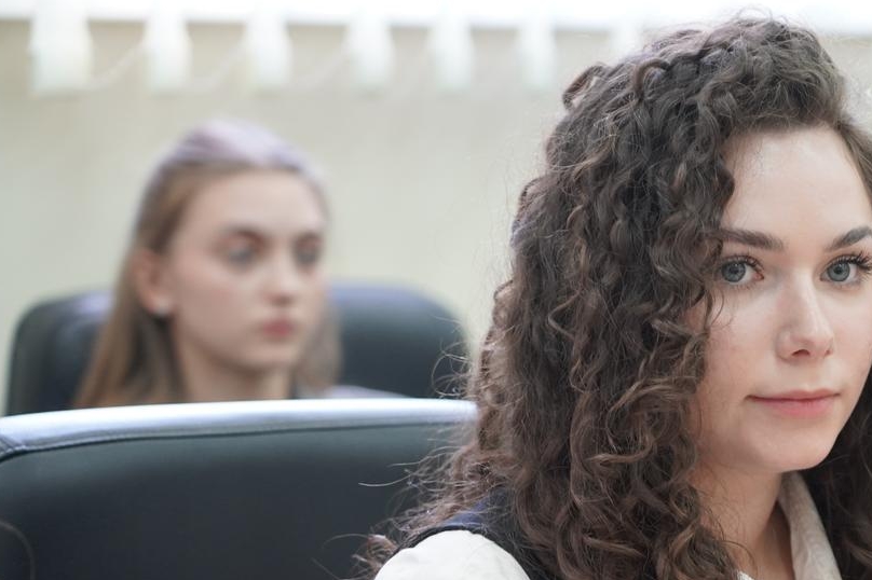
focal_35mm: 182
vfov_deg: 7.5
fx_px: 4406
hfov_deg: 11.2
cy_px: 519
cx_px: 796
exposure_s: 1/160
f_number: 4
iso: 2000
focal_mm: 98
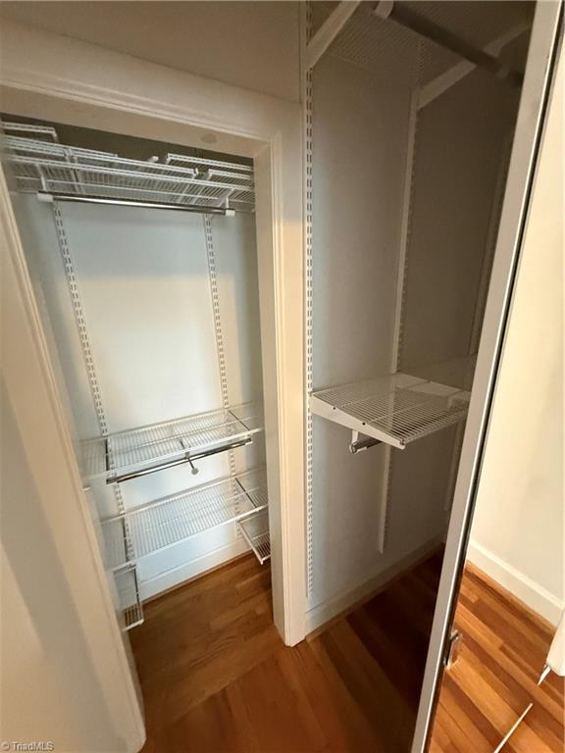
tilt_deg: -15.7
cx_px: 282
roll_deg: +0.0
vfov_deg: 102.1
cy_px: 376
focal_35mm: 14
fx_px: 305
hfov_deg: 85.7
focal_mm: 2.22
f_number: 2.2
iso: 800
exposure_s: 1/60
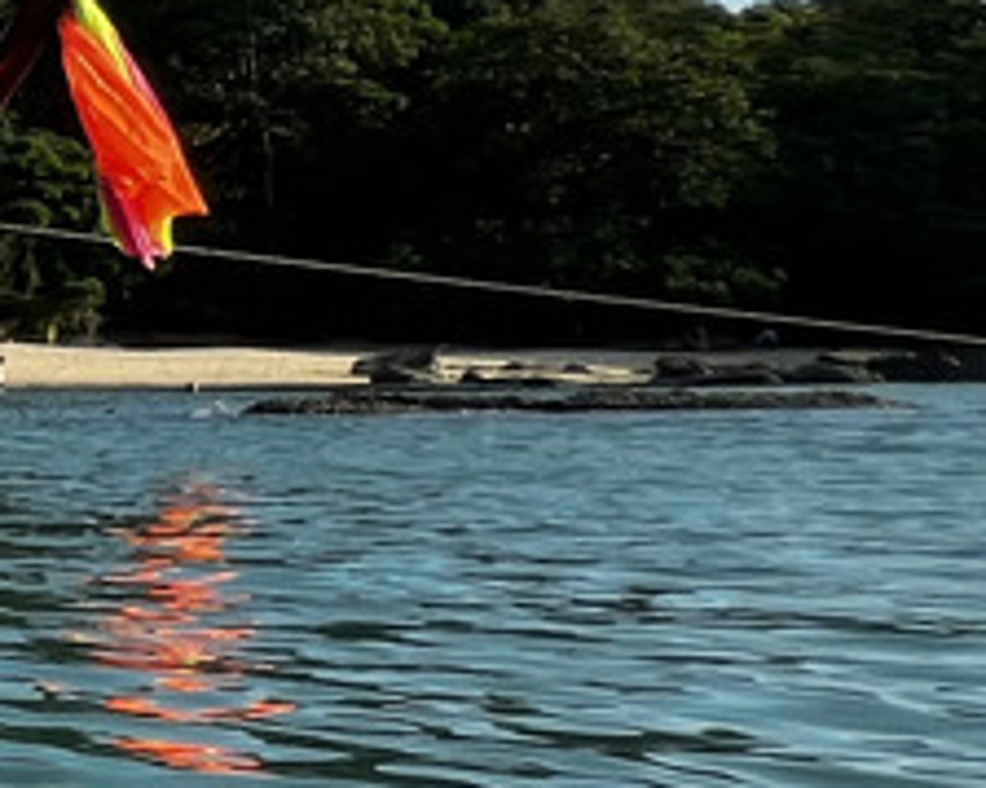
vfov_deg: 22.3
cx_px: -1607
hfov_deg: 13.6
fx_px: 1983
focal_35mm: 68
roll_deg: -0.2
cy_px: 216
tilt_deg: +4.9
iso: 32
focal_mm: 1.57
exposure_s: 1/661
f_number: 1.8
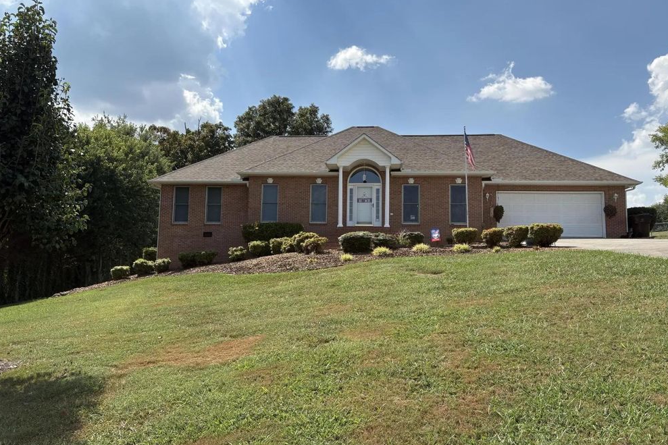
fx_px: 519
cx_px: 331
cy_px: 221
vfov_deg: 46.4
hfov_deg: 65.5
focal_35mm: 28
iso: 50
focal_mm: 5.96
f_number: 1.6
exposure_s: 1/3448
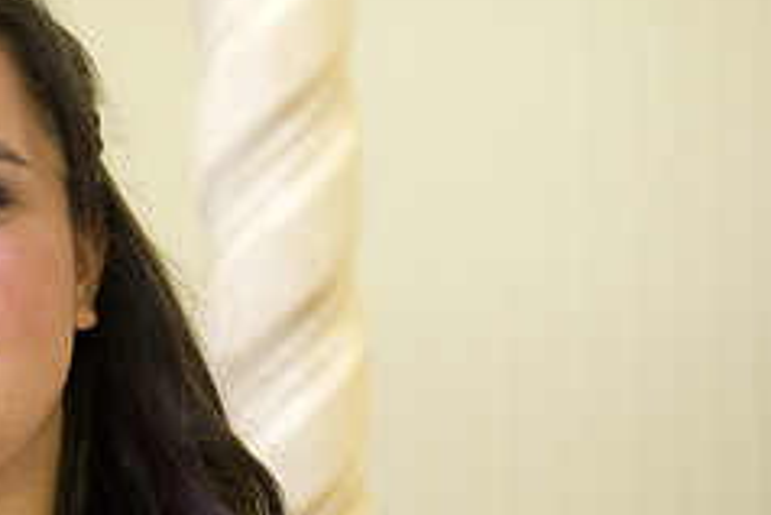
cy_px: 418
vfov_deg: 9.4
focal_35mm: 146
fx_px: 3129
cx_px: 32
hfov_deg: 13.9
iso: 1600
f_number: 4
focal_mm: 60
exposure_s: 1/125
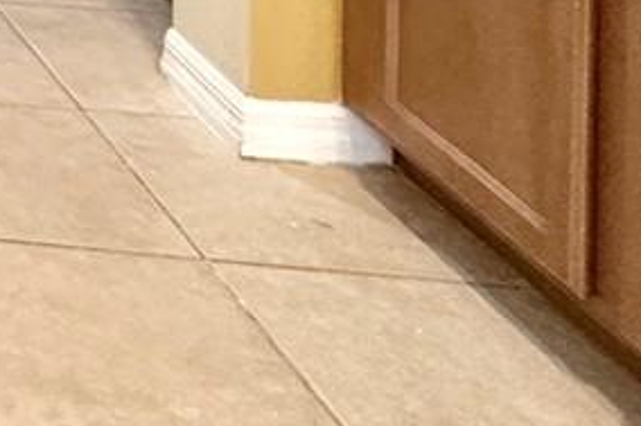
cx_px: -806
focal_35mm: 82
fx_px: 1459
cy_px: -693
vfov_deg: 12.1
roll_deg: -0.1
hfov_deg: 15.8
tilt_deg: +0.5
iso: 250
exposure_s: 1/60
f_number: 2.2
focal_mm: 2.22
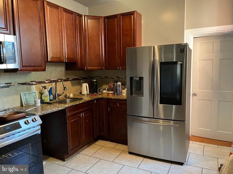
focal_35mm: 26
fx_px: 175
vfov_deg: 53.1
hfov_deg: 67.3
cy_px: 87
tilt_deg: -6.9
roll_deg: +2.1
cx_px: 116
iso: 320
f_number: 1.6
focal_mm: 5.1
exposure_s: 1/60
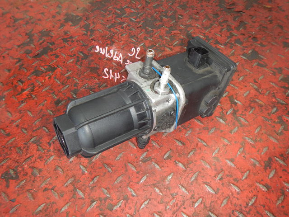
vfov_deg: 49.7
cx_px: 144
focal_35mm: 28
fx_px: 234
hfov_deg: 63.4
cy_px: 108
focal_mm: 5
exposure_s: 1/30
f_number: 3.9
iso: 200
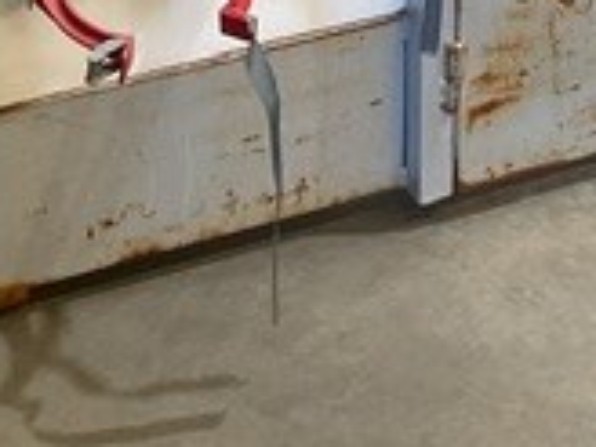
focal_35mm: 113
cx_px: 487
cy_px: -389
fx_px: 1946
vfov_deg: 11.9
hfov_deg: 17.3
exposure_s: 1/60
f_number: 1.8
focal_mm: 3
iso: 160
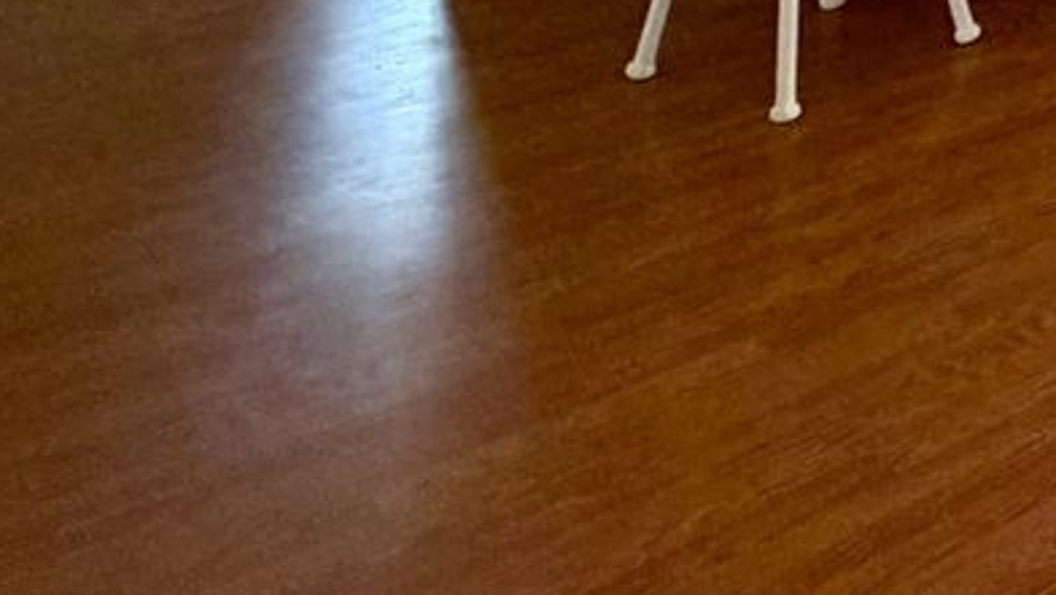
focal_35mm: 56
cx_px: 1754
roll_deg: -2.0
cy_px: -522
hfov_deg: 24.2
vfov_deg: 17.0
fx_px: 1569
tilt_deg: -2.4
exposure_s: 1/60
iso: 400
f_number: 2.2
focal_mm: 2.22
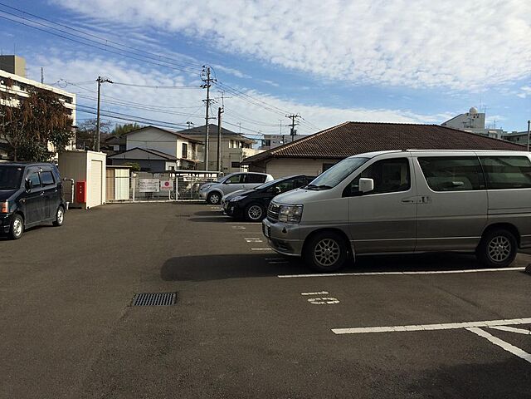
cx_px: 266
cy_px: 200
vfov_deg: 46.8
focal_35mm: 30
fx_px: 460
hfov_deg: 60.0
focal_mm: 4.12
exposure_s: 1/2564
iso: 40
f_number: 2.2
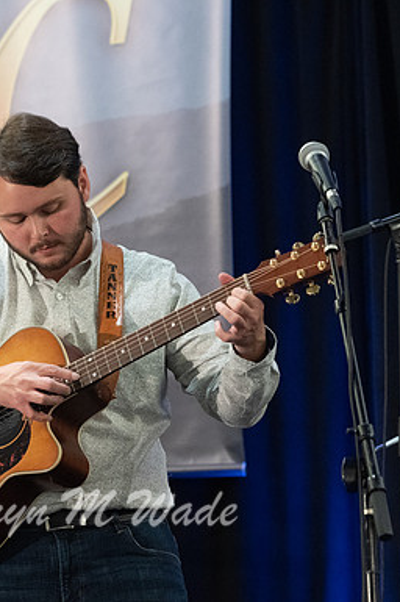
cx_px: 62
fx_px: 2972
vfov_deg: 11.6
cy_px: 301
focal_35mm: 178
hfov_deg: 7.7
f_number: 6.3
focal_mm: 118
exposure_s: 1/160
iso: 8000
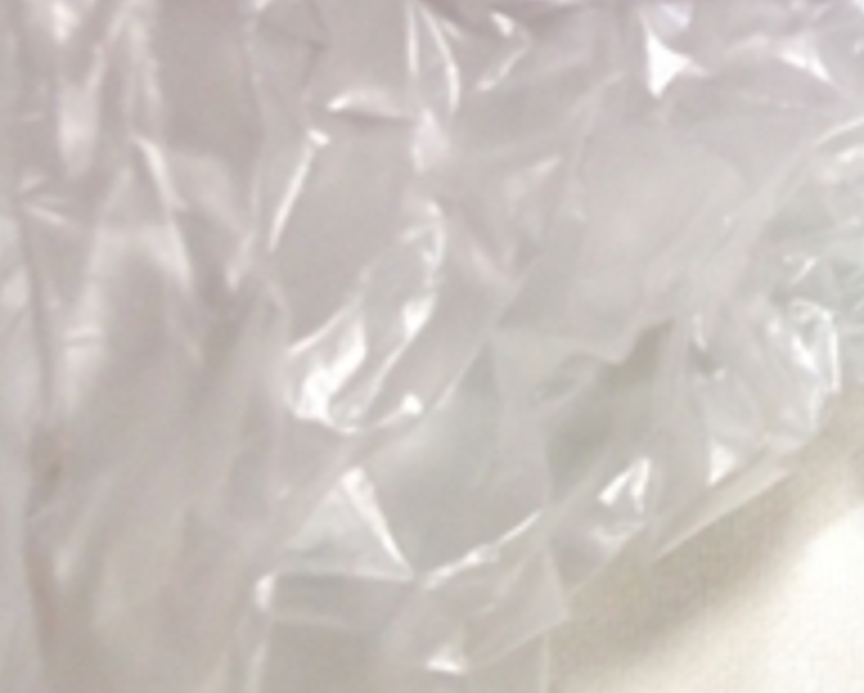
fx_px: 3430
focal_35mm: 134
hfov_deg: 12.8
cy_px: -194
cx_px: 1642
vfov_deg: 11.3
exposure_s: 1/20
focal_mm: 4.12
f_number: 2.4
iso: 80
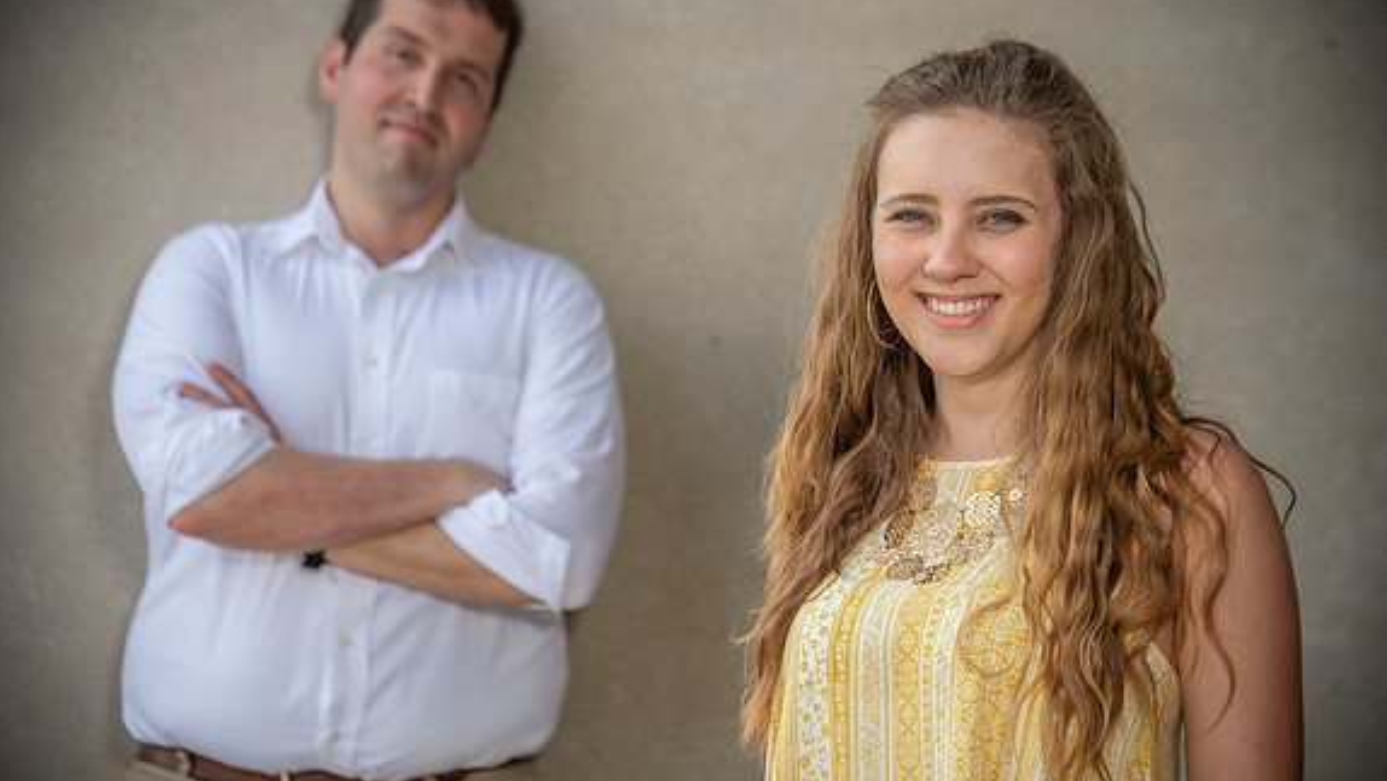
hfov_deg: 16.6
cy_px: 377
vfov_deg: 9.4
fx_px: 4745
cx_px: 691
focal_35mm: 129
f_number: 6.3
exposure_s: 1/250
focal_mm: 122
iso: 250
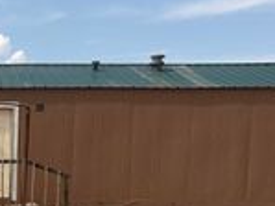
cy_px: 268
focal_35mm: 87
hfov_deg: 20.5
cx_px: -83
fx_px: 692
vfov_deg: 16.1
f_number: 1.6
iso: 50
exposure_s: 1/4329
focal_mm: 5.96
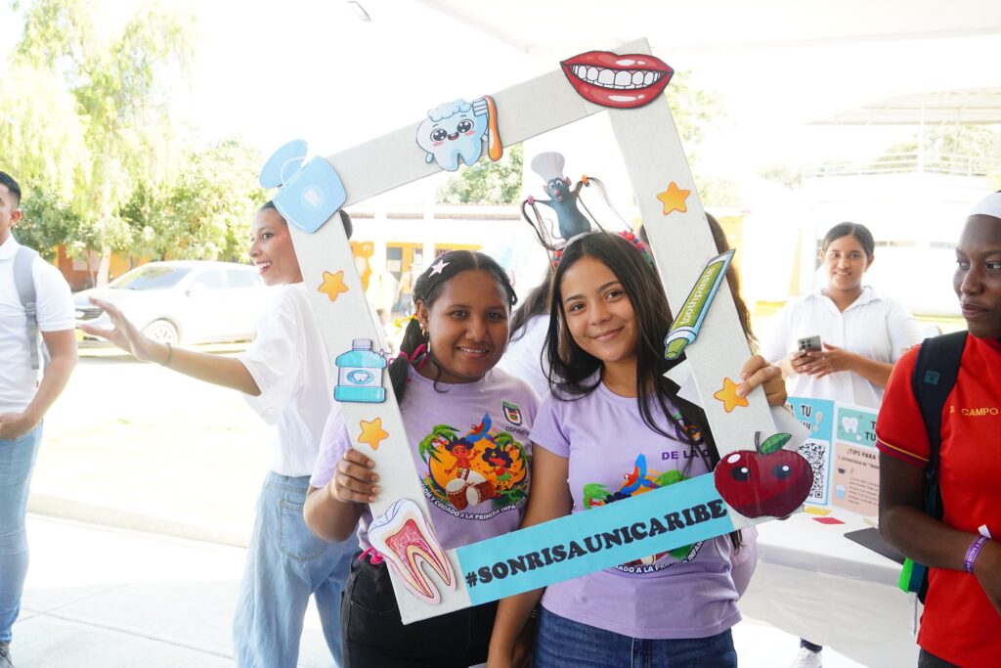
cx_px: 500
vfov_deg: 36.9
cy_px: 334
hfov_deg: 53.1
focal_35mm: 36
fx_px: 1001
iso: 1250
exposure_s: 1/400
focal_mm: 24
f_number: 5.6
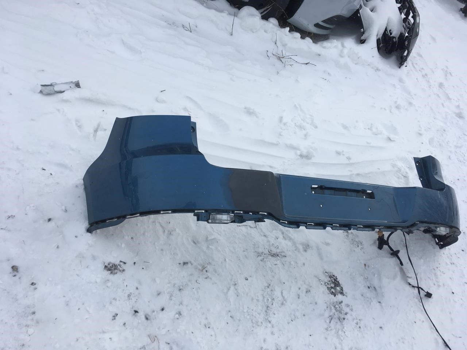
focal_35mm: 29
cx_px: 234
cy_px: 175
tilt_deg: -43.9
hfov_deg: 61.7
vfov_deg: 48.2
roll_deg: -31.7
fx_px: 391
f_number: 2.2
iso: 25
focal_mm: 4.15
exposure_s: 1/1748
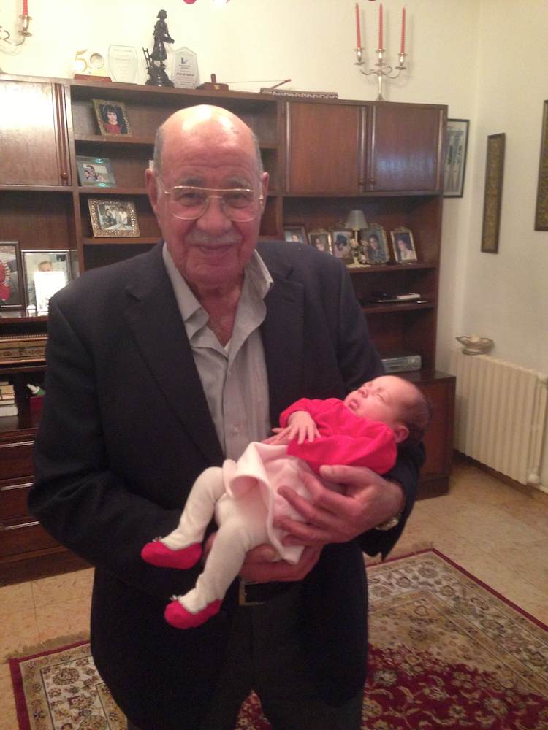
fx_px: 697
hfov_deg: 42.9
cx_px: 274
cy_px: 365
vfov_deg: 55.4
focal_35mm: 33
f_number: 2.4
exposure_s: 1/20
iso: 320
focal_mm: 4.13
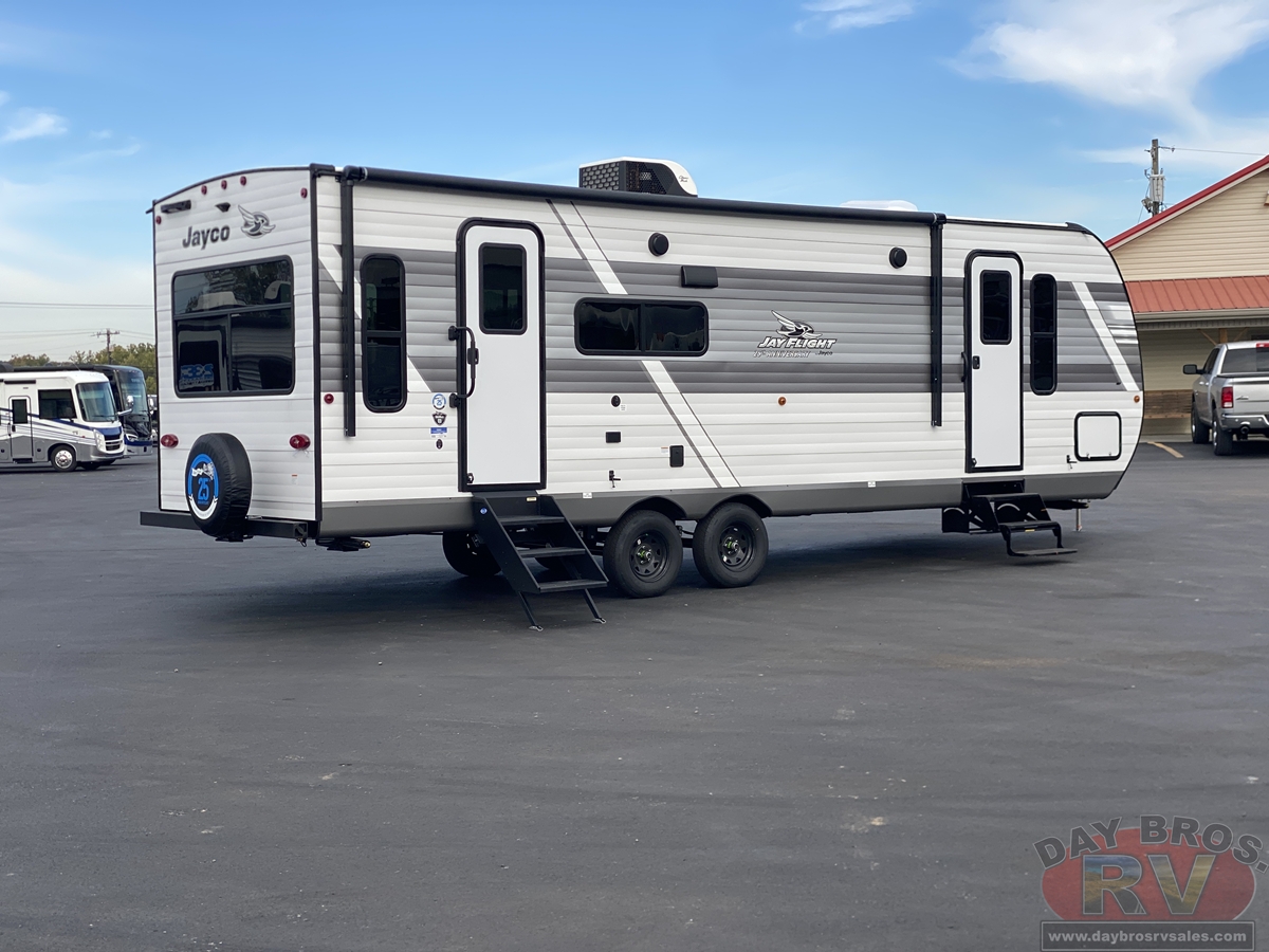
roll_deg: +1.4
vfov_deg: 28.0
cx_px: 634
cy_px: 476
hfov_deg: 36.8
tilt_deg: -2.0
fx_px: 1906
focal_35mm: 52
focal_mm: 6
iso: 20
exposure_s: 1/1043
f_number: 2
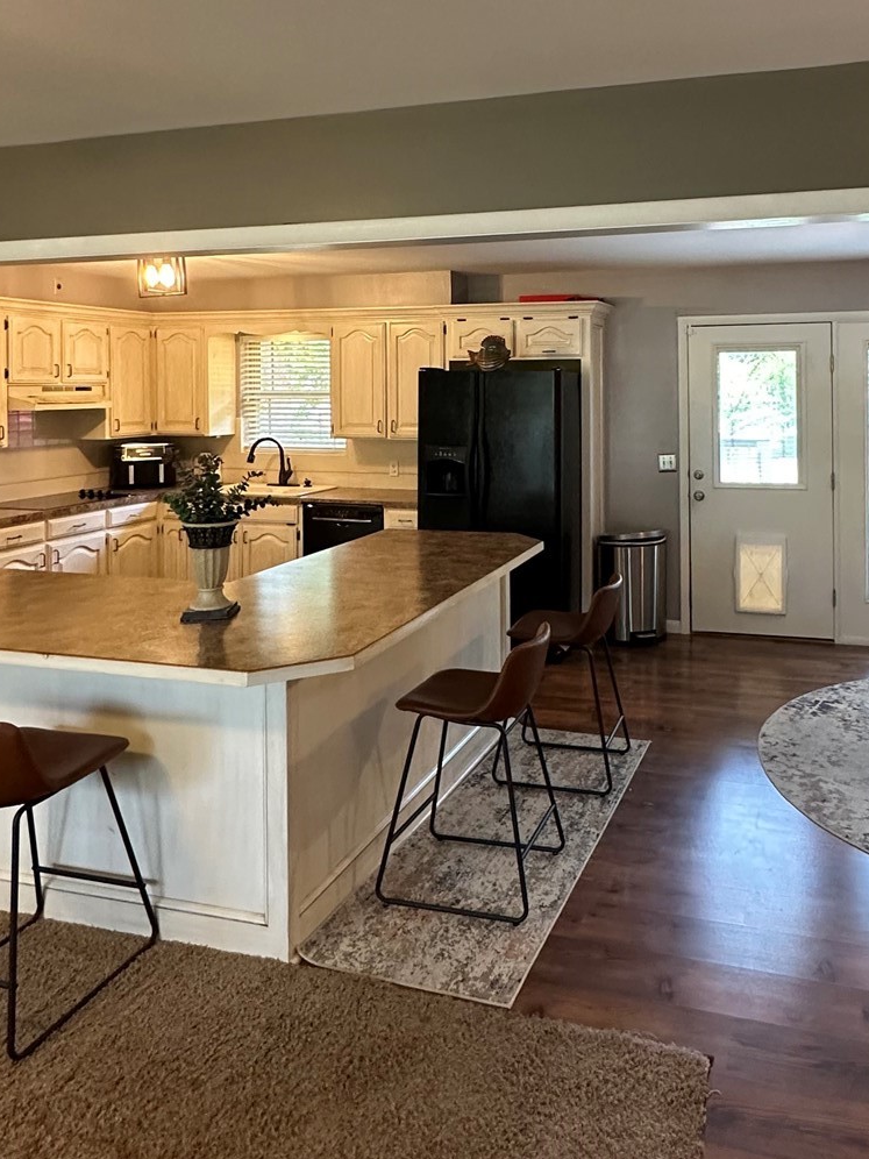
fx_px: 904
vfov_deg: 63.7
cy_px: 391
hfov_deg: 50.7
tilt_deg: +1.4
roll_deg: +1.1
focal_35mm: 27
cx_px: 561
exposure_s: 1/60
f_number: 2.2
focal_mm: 2.22
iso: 400
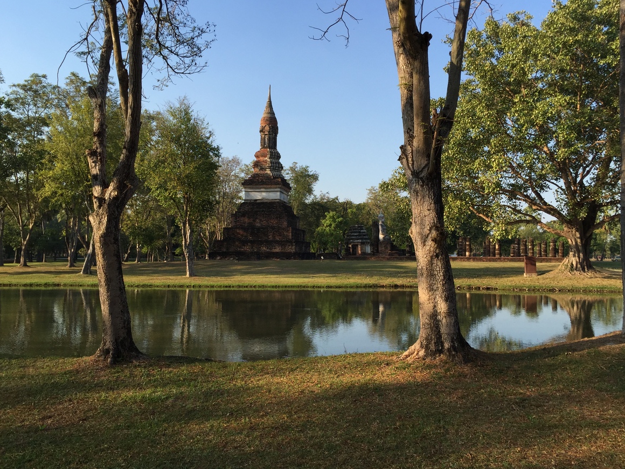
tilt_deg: +3.3
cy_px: 227
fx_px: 542
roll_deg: -1.2
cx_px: 320
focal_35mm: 30
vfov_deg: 46.8
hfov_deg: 60.0
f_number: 2.2
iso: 32
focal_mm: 4.15
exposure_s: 1/1068
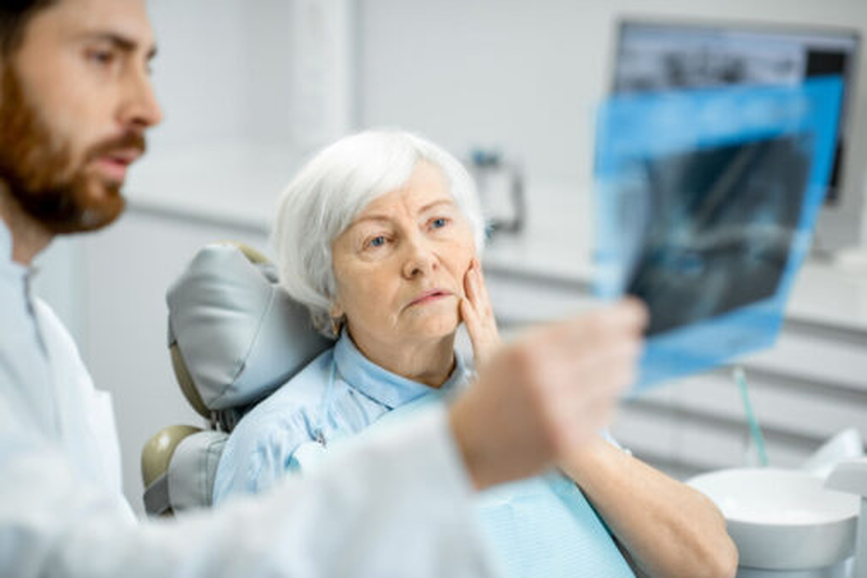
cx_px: 434
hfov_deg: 23.9
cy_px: 289
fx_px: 2048
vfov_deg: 16.1
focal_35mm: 85
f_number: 2.2
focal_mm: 85
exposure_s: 1/200
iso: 250
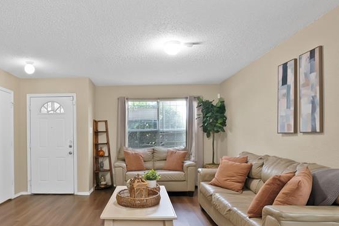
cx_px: 124
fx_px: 207
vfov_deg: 56.6
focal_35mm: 22
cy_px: 140
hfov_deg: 76.9
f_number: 9
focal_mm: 12
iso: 640
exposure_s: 1/1.67
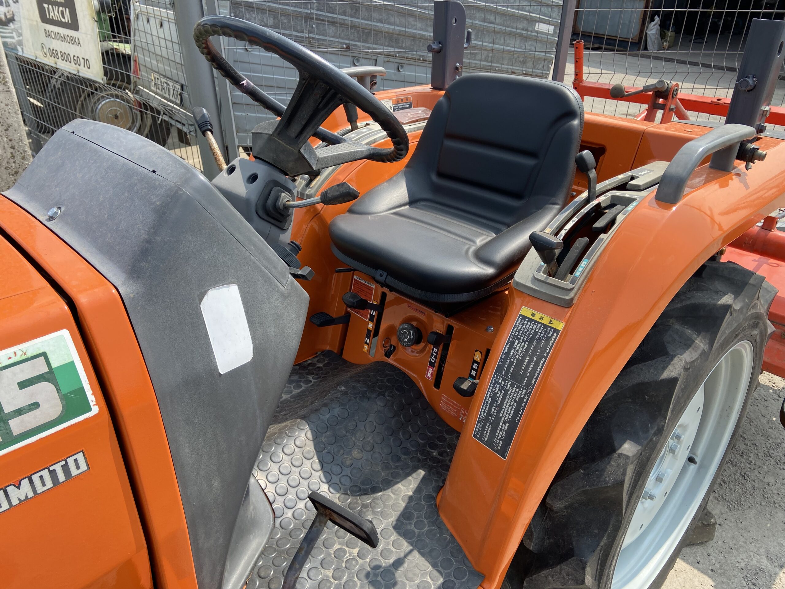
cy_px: 294
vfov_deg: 53.1
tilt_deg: -31.6
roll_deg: -1.3
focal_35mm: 26
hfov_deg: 67.3
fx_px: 590
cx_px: 392
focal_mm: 4.25
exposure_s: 1/1114
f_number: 1.8
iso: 32
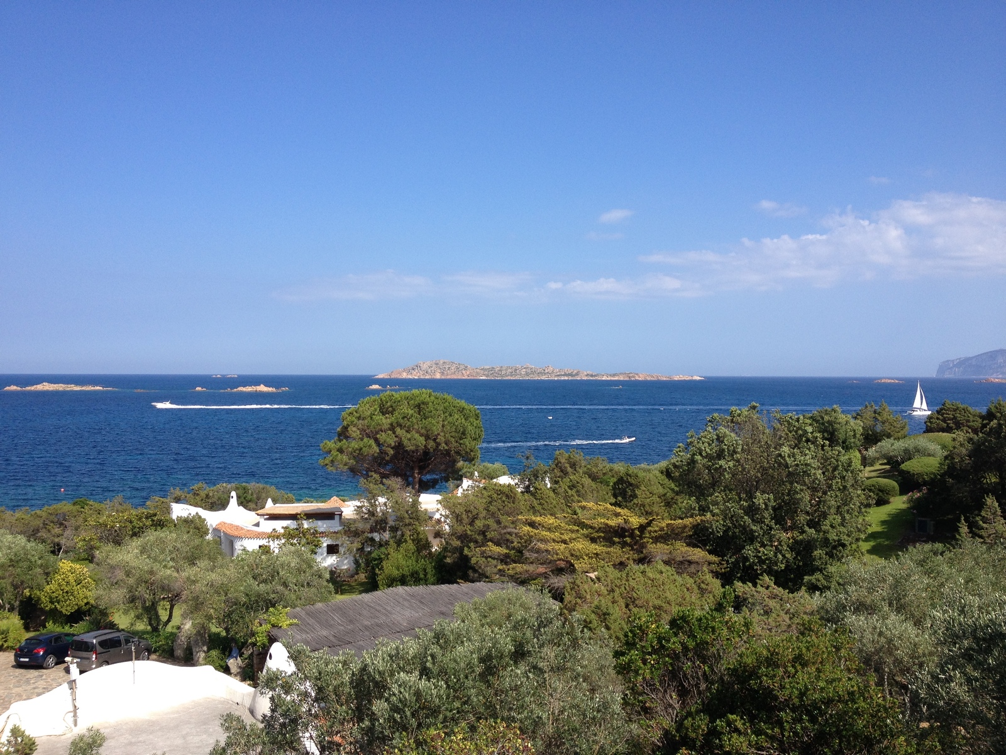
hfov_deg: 52.6
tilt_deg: -2.9
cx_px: 503
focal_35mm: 35
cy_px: 378
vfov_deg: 40.7
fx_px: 1017
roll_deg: +0.0
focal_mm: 4.28
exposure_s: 1/1346
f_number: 2.4
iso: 50
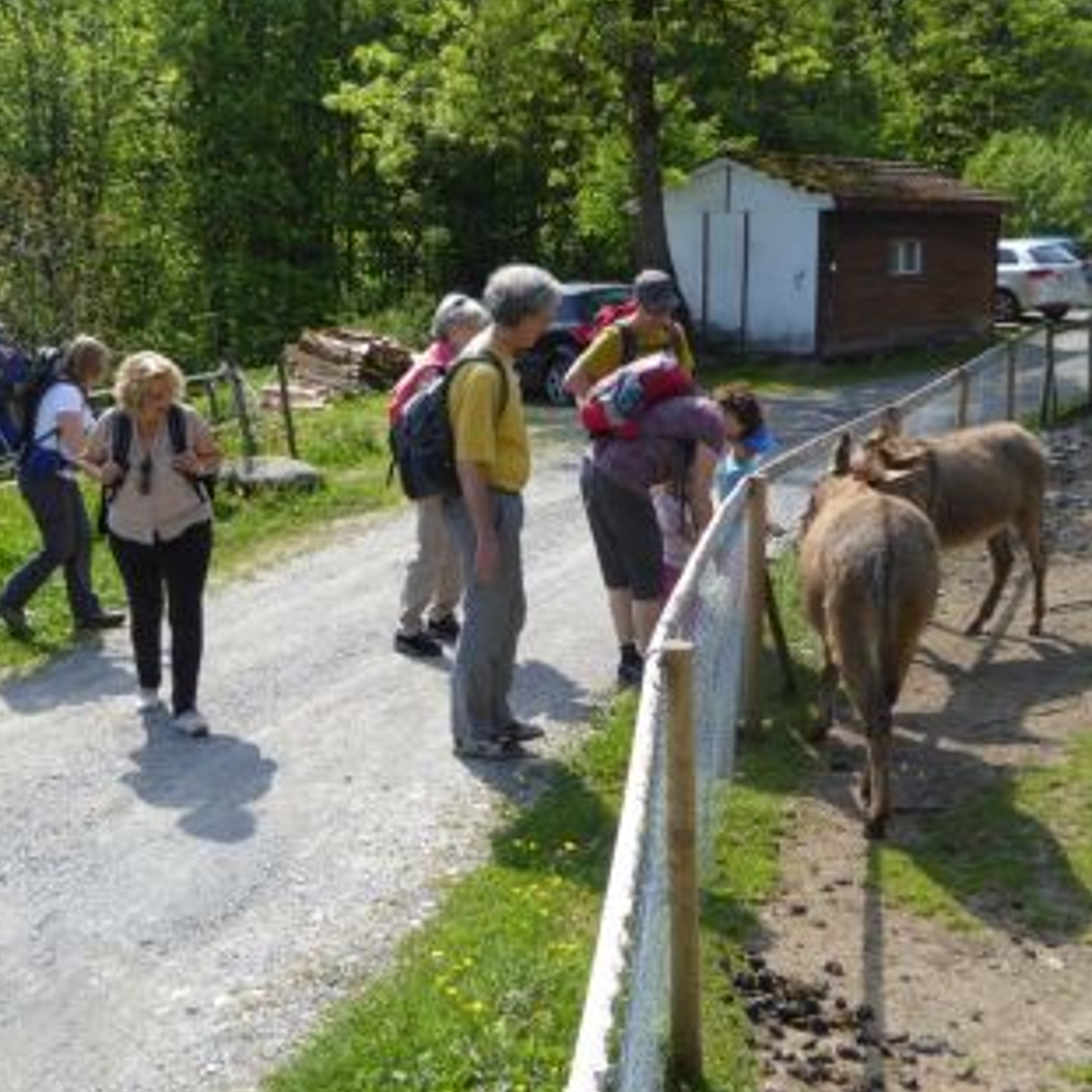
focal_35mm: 40
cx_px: 497
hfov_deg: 41.8
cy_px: 551
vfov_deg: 41.9
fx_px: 1428
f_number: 3.6
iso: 100
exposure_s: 1/400
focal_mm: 5.8
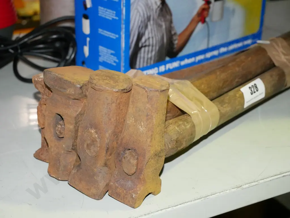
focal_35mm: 66
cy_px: 109
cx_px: 145
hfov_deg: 29.4
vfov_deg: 22.3
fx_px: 553
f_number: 5.6
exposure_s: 1/125
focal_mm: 33
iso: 3200
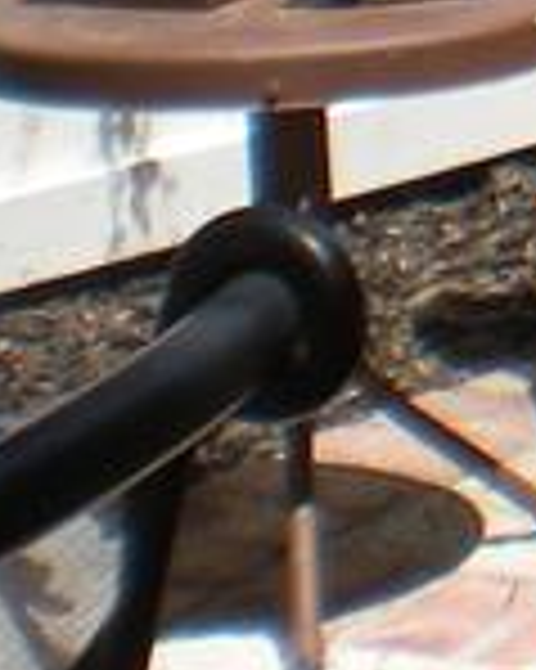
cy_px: -728
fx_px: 5062
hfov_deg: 5.4
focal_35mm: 255
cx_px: 2117
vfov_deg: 7.3
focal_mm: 6.3
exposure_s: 1/270
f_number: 4.6
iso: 64
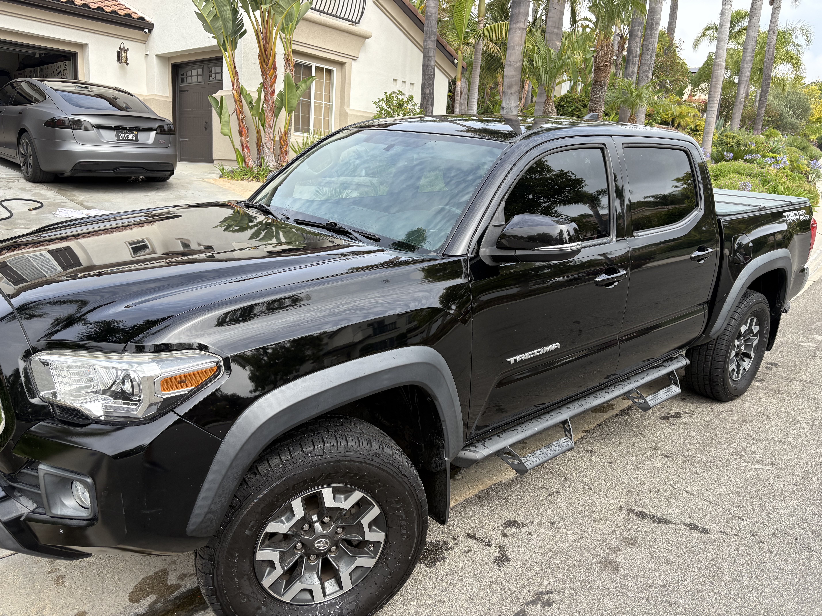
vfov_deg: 53.1
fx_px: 617
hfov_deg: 67.3
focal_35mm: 26
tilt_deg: -12.1
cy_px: 308
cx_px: 411
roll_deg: -2.9
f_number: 1.6
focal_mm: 5.96
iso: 50
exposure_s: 1/861
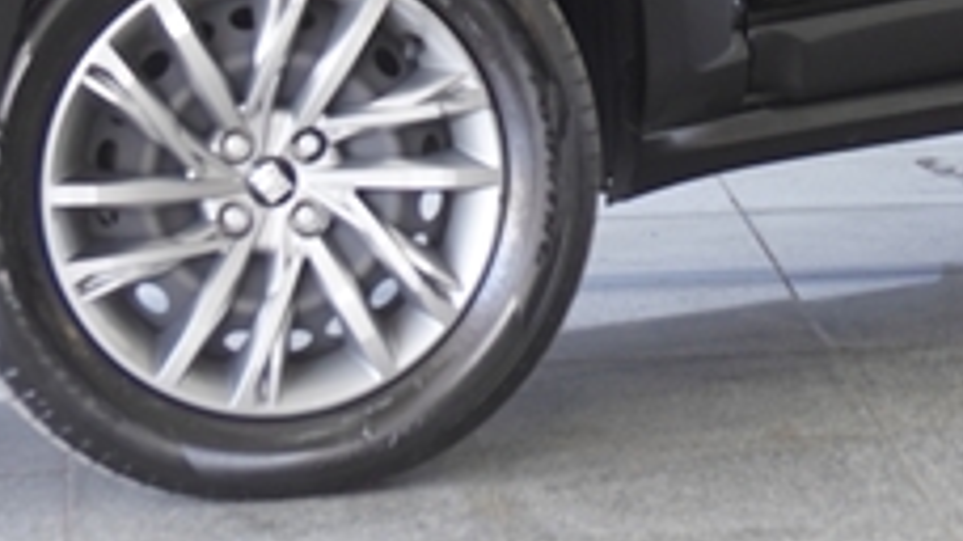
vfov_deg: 5.6
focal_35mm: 212
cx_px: 811
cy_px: -357
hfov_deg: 10.1
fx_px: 5411
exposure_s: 1/50
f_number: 2.8
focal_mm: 30
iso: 200
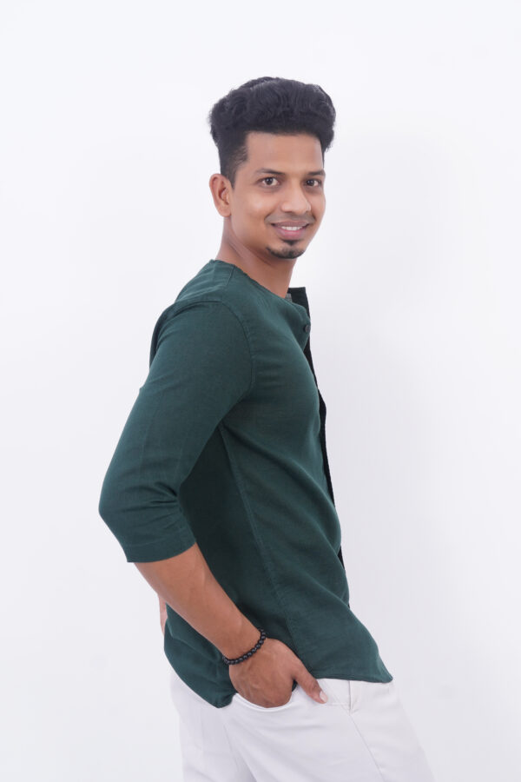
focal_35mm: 51
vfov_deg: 38.9
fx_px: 1107
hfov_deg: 26.5
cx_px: 260
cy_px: 391
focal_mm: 34
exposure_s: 1/100
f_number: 8
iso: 200
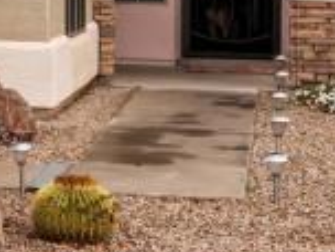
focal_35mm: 160
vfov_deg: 8.9
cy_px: -176
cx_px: -366
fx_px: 1548
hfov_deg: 11.1
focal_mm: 22
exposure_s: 1/200
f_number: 16
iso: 640
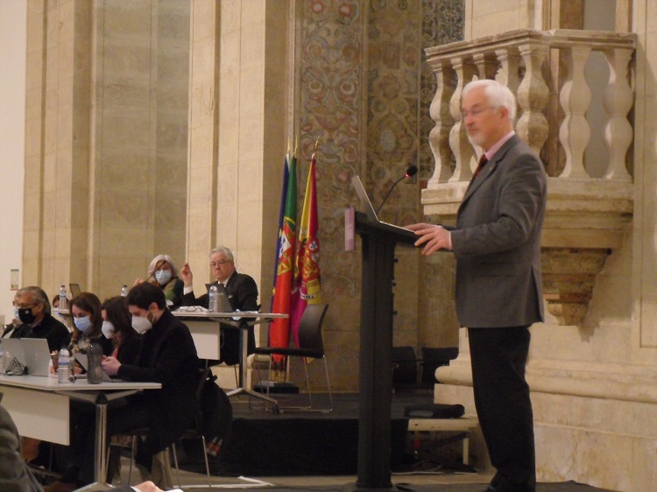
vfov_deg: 12.7
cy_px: 246
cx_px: 328
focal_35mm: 117
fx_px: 2220
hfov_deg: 16.8
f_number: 5.3
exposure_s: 1/15
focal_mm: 20.9
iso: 800
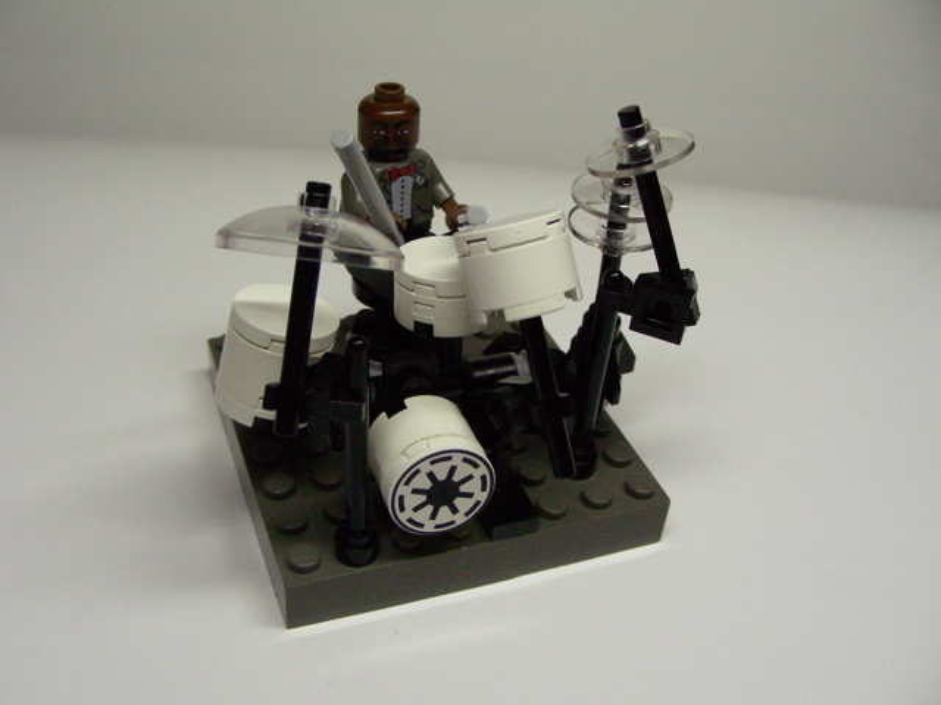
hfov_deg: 49.0
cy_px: 352
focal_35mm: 38
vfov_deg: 37.7
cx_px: 470
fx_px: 1033
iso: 400
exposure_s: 1/138
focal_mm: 6.3
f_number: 4
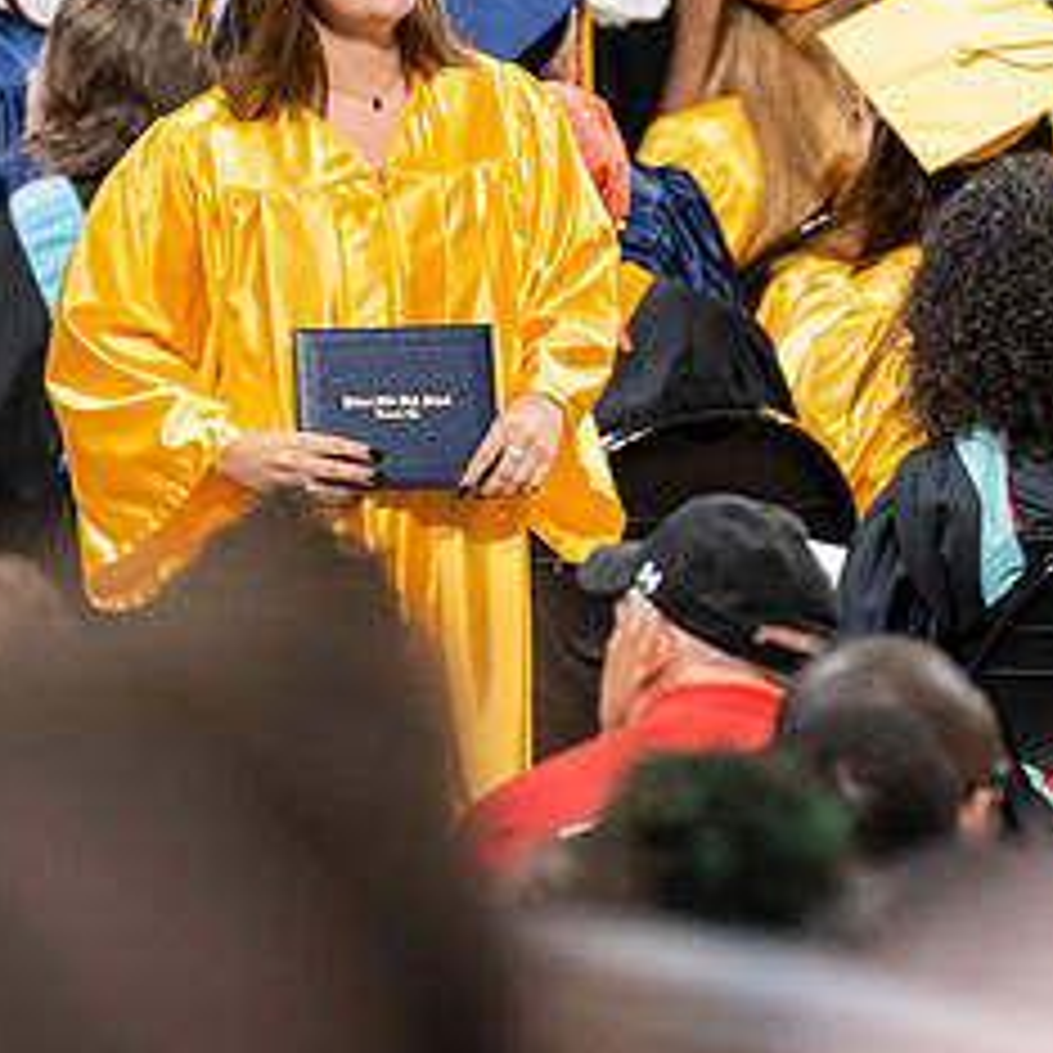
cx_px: 345
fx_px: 21716
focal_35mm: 631
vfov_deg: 2.8
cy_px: 361
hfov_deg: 2.8
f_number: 4
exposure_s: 1/200
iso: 2000
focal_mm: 200
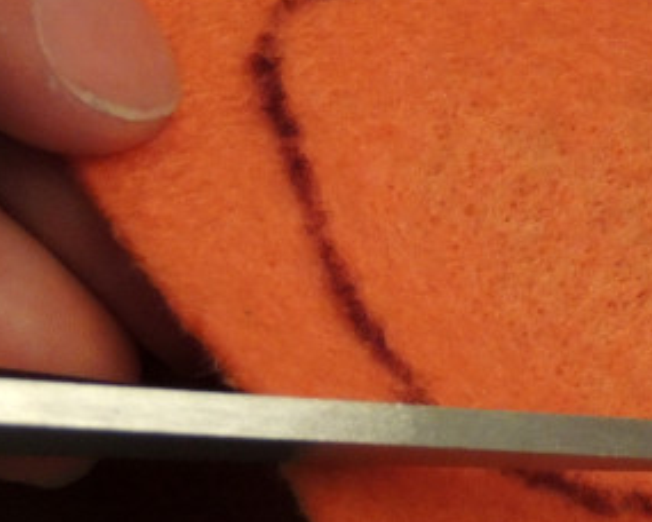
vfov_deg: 4.4
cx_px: 977
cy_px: 167
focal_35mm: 351
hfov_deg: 5.5
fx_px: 6773
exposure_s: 1/25
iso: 560
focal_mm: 17.8
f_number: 4.1
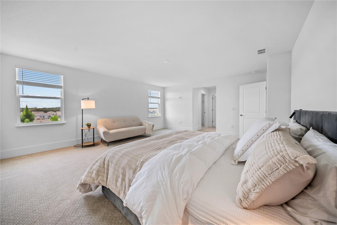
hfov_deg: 112.6
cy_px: 112
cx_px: 168
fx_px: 112
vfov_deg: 90.1
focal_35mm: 12
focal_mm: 12
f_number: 6.3
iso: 320
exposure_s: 1/8
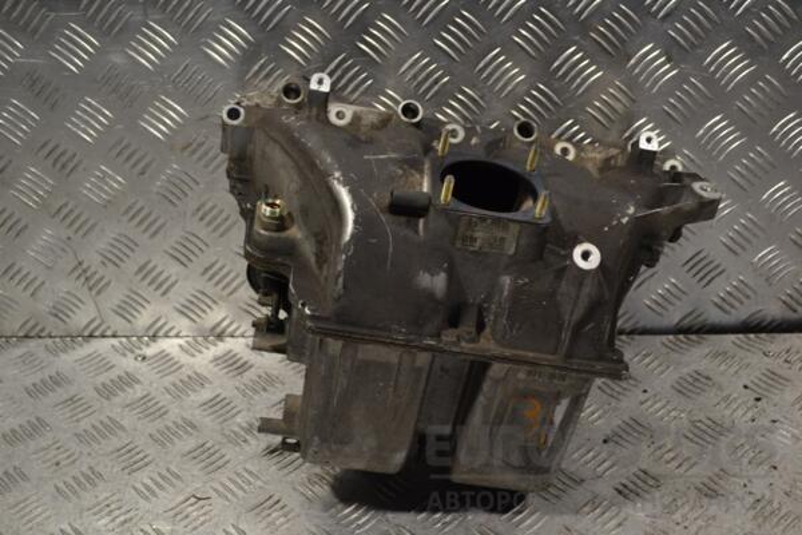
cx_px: 401
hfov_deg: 38.9
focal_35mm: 51
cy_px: 268
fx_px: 1136
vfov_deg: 26.5
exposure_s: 1/125
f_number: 5.6
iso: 400
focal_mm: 34
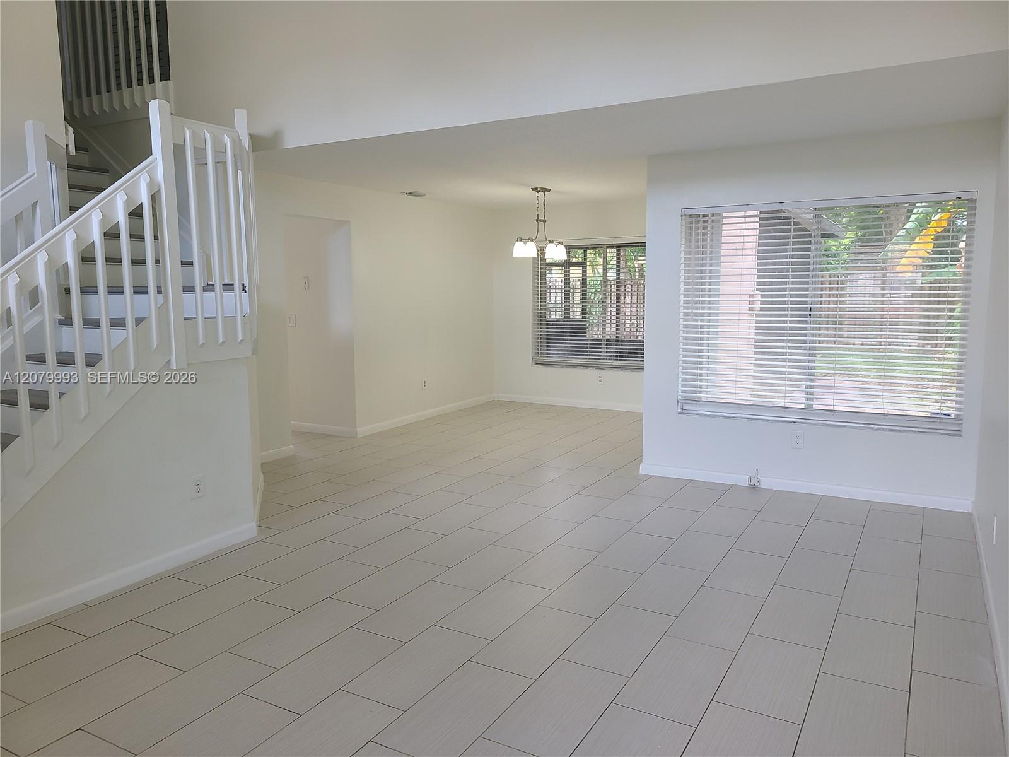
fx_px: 758
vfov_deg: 53.1
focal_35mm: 26
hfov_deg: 67.3
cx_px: 504
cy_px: 378
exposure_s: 1/60
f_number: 1.8
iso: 64
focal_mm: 5.4
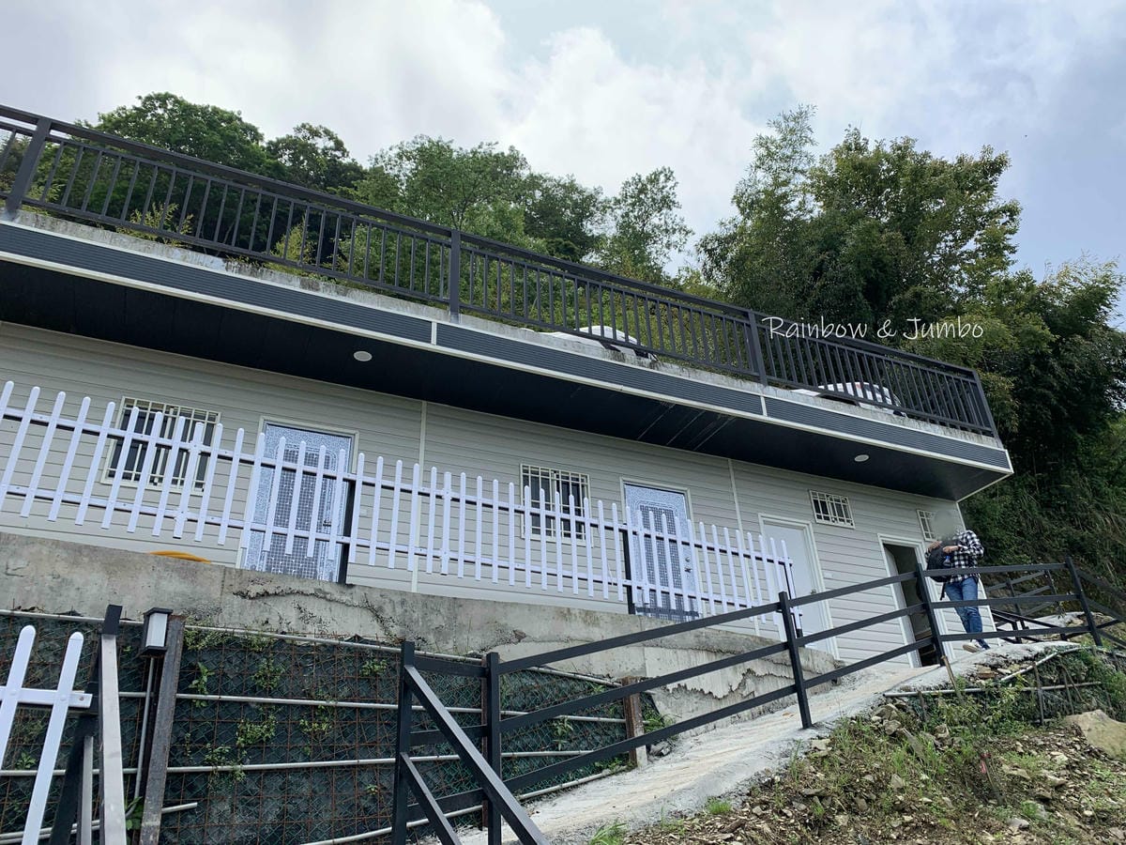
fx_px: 846
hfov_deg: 67.3
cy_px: 422
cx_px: 563
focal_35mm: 26
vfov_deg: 53.1
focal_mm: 4.25
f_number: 1.8
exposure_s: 1/1992
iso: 25
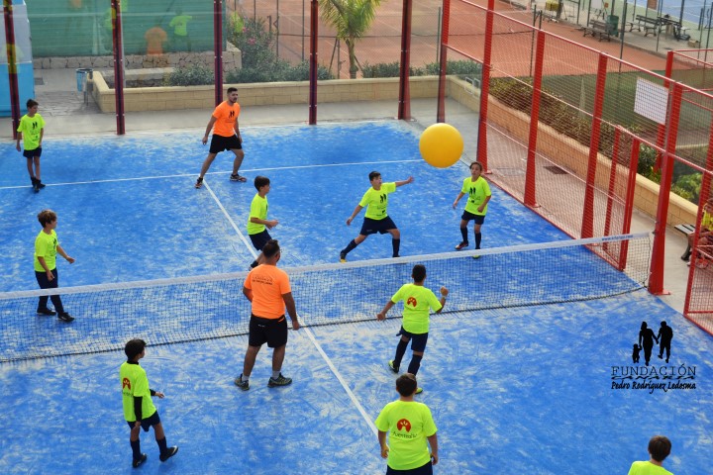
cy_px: 238
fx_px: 1129
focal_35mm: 57
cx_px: 356
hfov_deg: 35.1
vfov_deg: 23.8
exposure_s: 1/200
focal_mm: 38
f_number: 7.1
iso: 100
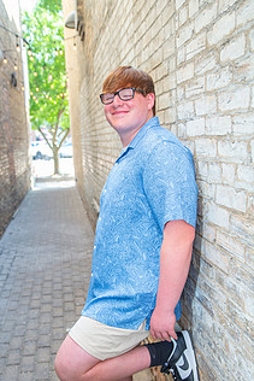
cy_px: 244
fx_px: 391
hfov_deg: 35.8
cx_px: 96
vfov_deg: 51.2
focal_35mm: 37
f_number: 2.8
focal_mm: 26
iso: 160
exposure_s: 1/80
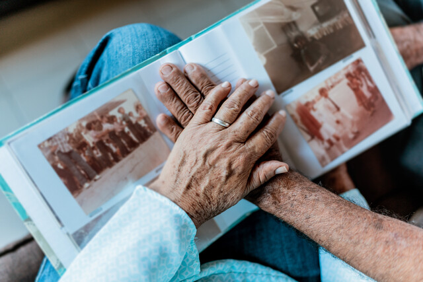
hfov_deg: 54.4
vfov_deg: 37.9
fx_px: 411
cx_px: 212
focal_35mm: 35
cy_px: 141
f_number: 1.2
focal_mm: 35
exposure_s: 1/400
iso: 160
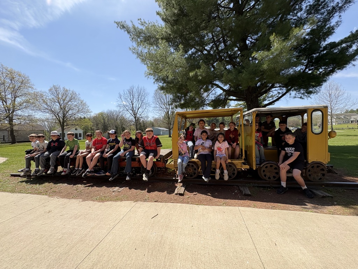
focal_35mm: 14
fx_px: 145
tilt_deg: -0.5
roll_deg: +1.5
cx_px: 179
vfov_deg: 85.7
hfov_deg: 102.1
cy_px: 134
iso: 64
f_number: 2.2
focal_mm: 2.22
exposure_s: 1/812
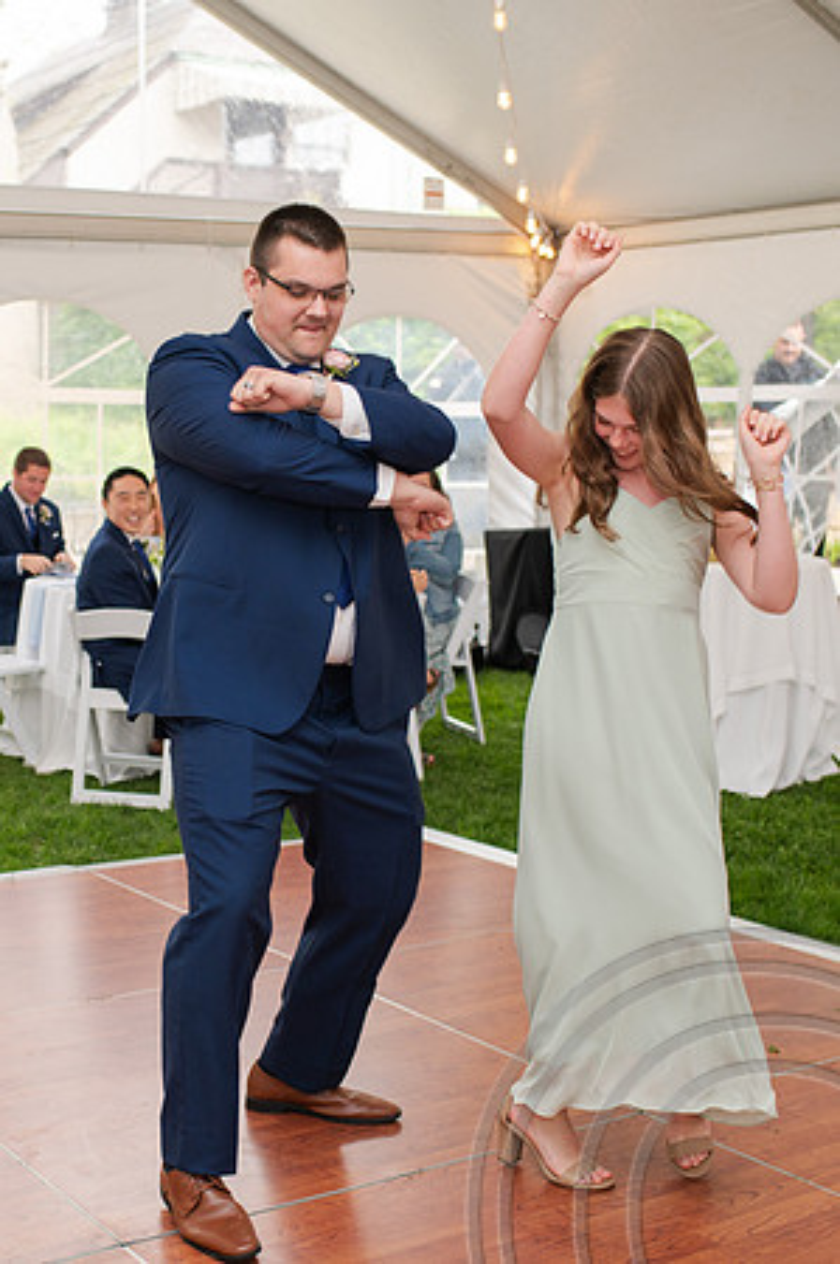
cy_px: 632
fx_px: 1844
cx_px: 170
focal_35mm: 53
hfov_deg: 25.2
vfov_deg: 37.8
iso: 800
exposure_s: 1/200
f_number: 3.2
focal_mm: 35
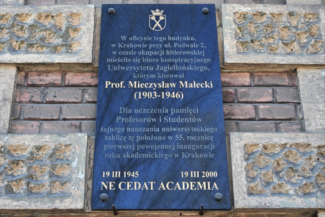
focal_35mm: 54
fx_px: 487
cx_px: 162
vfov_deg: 25.1
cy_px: 108
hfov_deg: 36.9
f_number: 5.6
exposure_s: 1/125
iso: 1600
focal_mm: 54
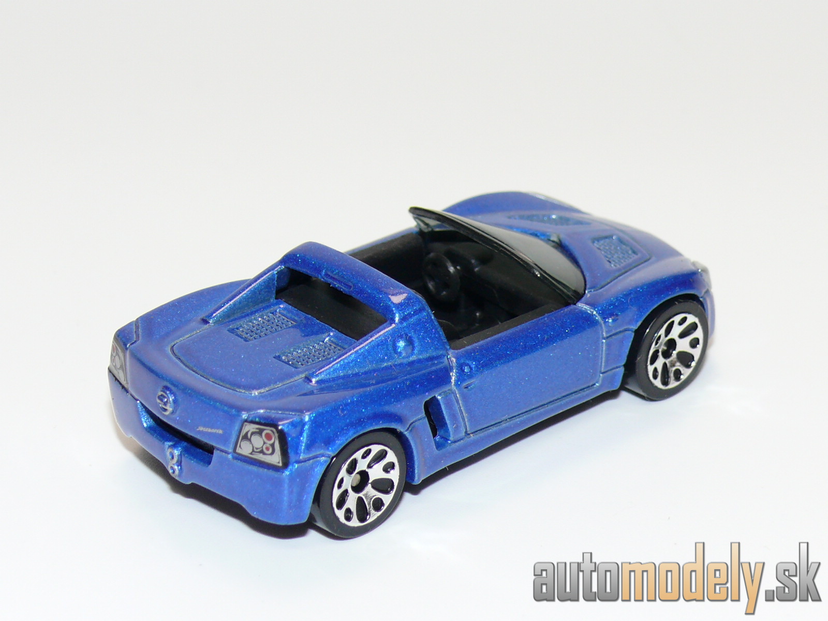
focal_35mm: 112
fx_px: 2679
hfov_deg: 17.6
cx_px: 414
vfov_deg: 13.2
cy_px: 310
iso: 100
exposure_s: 1/30
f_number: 4
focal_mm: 14.1
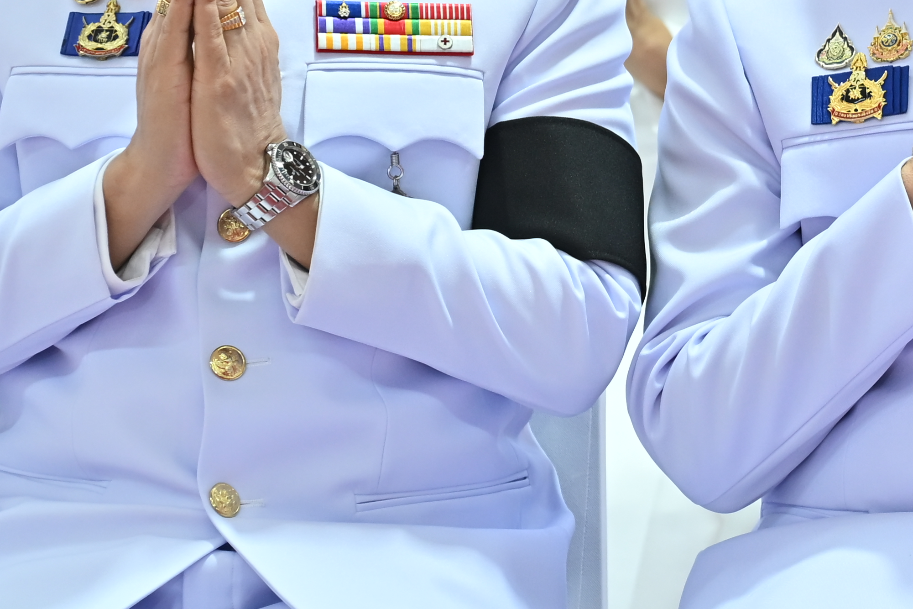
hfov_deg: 7.4
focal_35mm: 275
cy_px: -4
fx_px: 6974
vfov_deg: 5.0
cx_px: 1096
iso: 800
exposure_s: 1/200
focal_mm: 91
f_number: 4
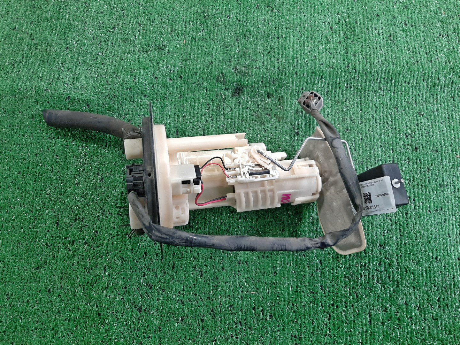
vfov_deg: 53.1
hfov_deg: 67.3
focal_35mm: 26
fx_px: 346
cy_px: 172
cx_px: 230
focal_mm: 3.93
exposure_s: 1/50
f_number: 1.7
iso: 191
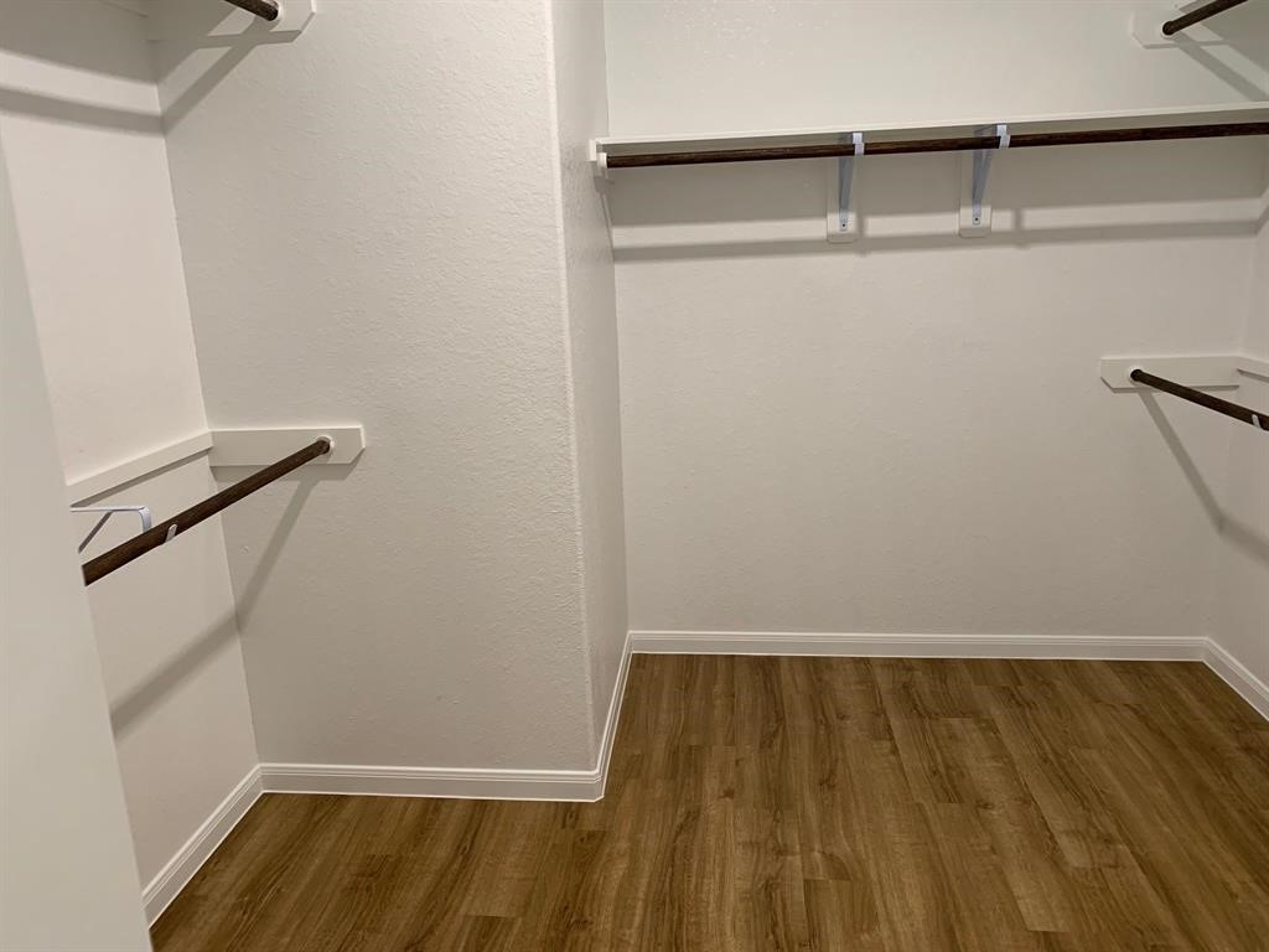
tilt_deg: -14.9
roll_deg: +2.5
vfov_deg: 53.1
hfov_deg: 67.3
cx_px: 634
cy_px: 476
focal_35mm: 26
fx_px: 953
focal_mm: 4.25
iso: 160
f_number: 1.8
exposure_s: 1/60
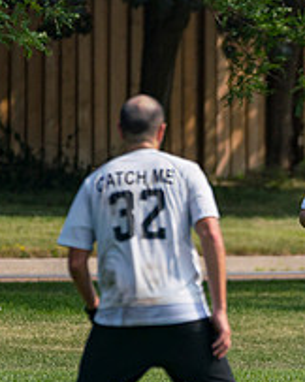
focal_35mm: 962
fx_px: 10871
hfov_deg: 1.6
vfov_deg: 2.0
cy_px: 280
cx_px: 402
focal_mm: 200
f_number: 2.8
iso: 400
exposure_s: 1/6400
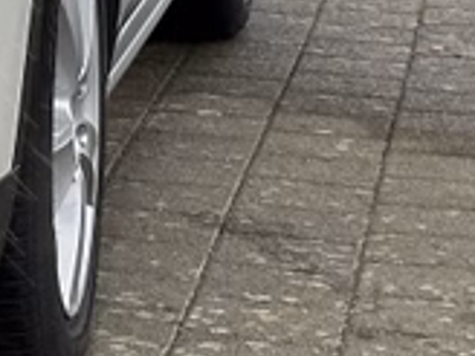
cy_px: -258
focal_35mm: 234
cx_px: -600
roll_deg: +0.6
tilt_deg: -3.1
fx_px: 3211
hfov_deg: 7.9
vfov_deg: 6.2
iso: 50
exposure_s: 1/100
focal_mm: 6.86
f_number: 1.78
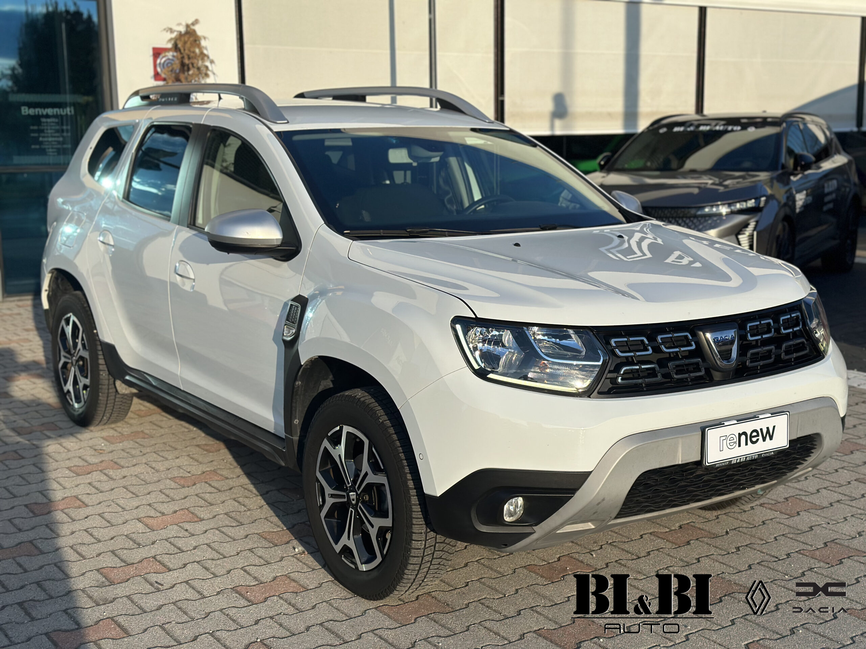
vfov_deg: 30.3
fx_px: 1201
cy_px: 324
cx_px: 433
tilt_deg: -9.1
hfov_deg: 39.7
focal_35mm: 48
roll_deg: +0.2
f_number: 1.78
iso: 100
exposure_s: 1/3731
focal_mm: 6.86
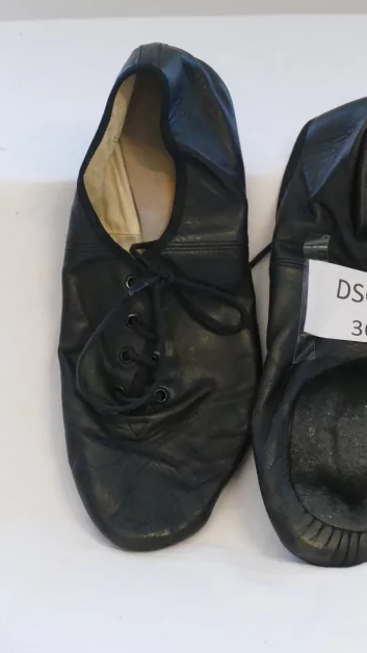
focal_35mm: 180
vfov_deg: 12.0
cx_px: 254
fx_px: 3116
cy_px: 240
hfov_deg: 6.7
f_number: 3.9
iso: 1000
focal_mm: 49.07
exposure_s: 1/80
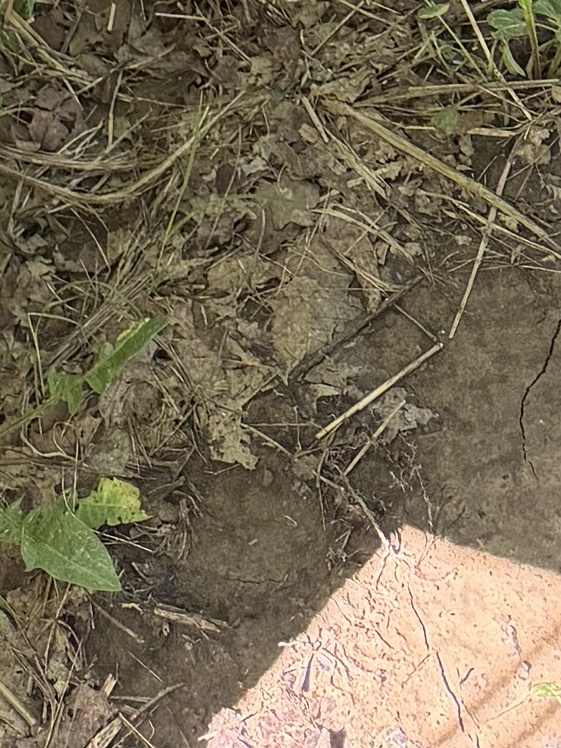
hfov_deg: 10.3
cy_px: -1149
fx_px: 2915
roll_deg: +30.7
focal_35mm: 135
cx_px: -496
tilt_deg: -24.5
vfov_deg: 11.5
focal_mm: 6.76
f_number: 1.78
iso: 125
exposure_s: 1/204
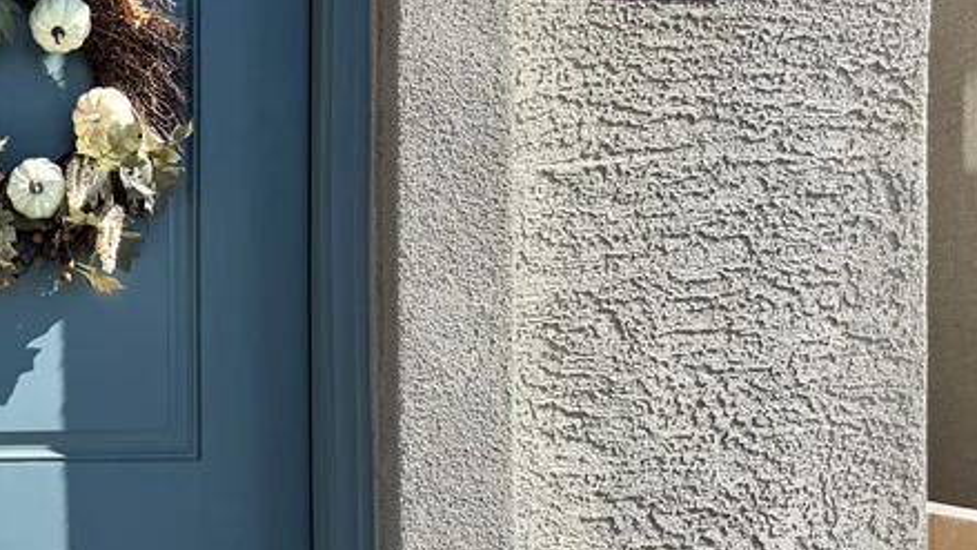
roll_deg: +0.4
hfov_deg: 31.3
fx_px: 1580
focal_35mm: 61
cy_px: 385
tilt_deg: -1.9
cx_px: -38
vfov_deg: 19.6
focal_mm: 6.76
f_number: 1.78
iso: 80
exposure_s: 1/3021
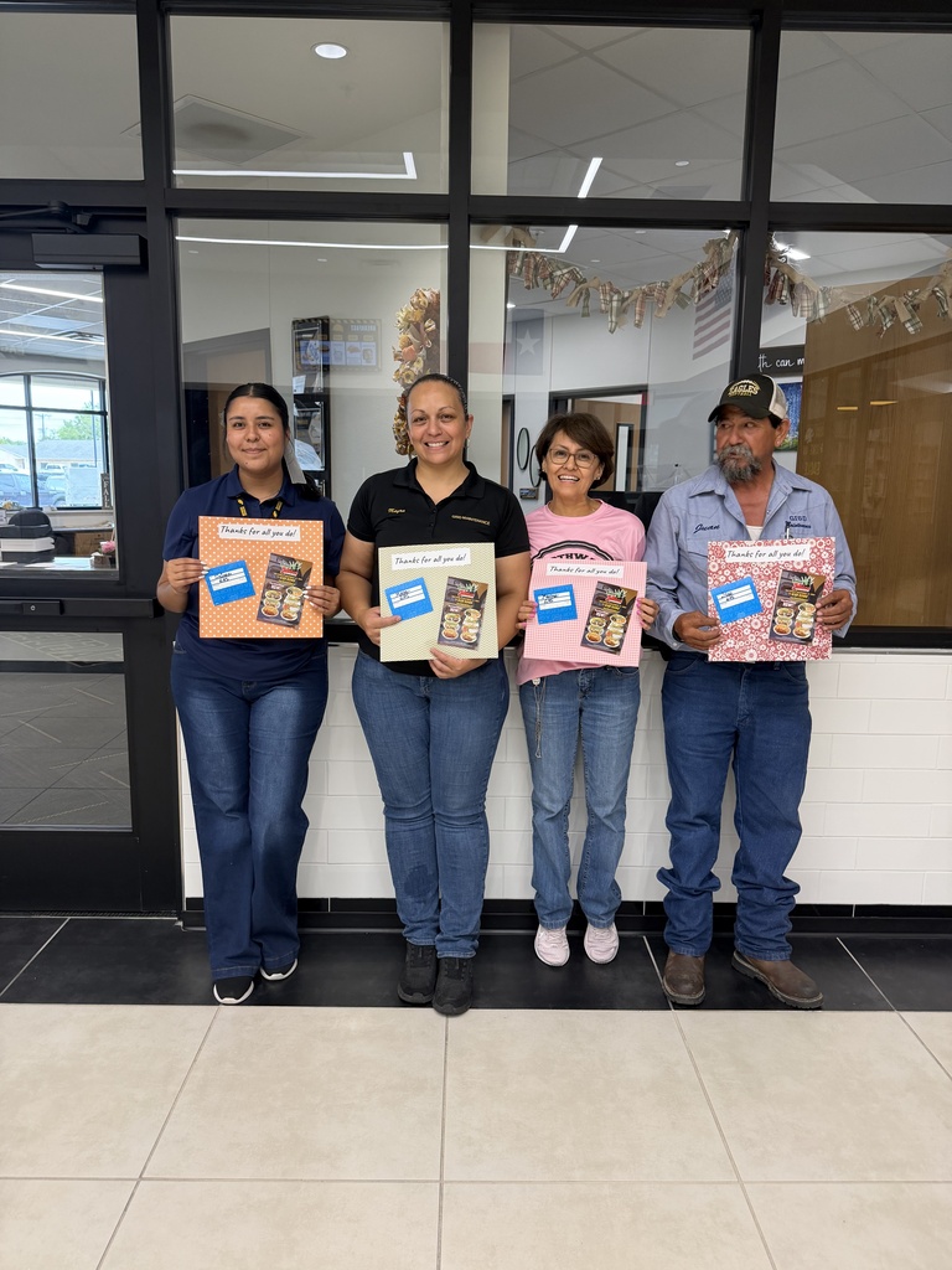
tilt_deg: -10.3
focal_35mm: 24
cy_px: 635
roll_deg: -0.6
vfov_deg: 71.6
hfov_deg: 56.8
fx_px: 880
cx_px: 476
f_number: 1.78
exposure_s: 1/120
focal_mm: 6.76
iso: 200
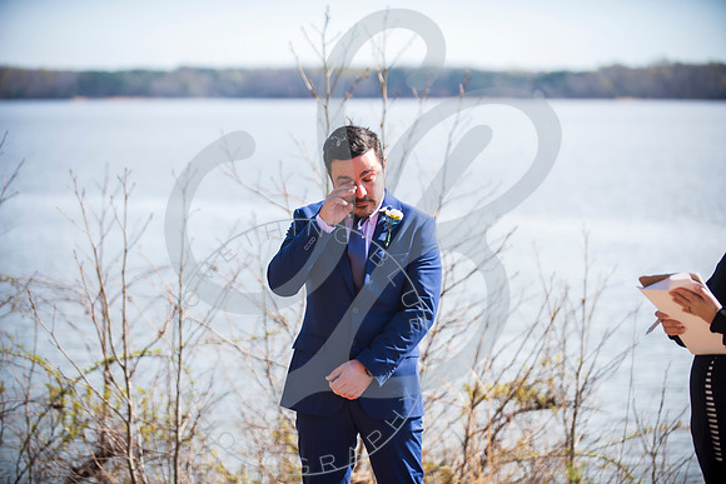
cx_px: 363
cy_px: 242
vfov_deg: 12.5
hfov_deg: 18.6
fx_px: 2219
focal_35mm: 110
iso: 100
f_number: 2.8
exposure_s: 1/640
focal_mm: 110
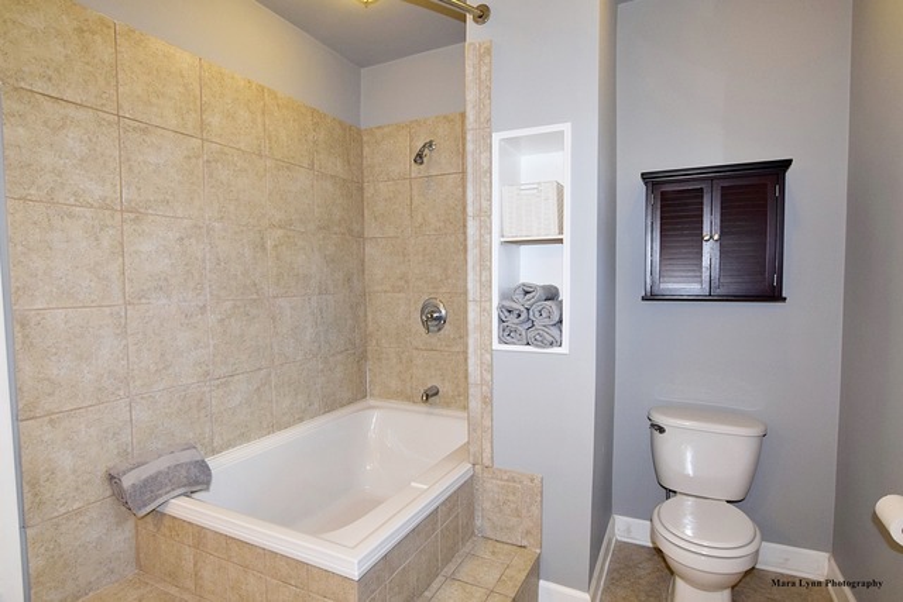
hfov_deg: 95.0
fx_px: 414
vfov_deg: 72.1
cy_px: 301
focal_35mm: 16
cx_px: 452
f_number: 5
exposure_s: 1/100
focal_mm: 11
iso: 800
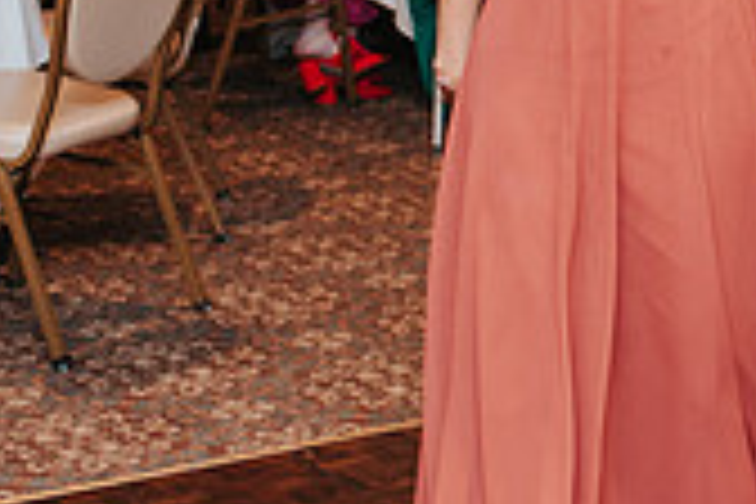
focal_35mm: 131
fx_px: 2751
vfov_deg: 10.2
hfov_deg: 14.9
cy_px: -206
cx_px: 1015
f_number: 2.8
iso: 1000
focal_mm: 35
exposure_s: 1/160
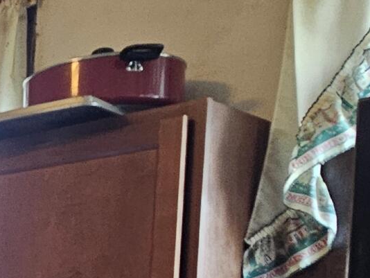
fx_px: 781
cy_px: 381
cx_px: -327
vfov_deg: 18.5
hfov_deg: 19.0
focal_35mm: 73
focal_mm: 2.2
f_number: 2.2
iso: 320
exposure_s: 1/40
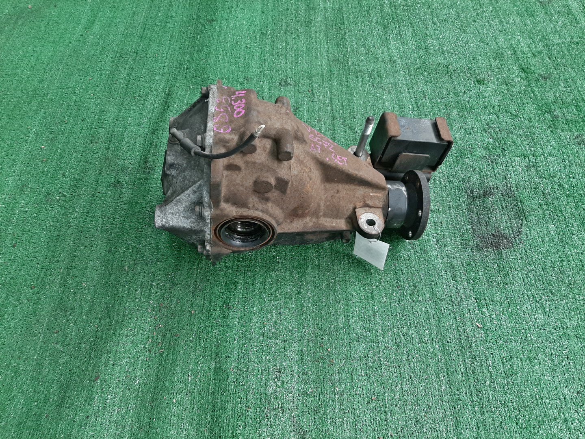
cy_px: 220
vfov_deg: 53.1
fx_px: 439
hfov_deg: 67.3
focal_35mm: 26
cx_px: 292
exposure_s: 1/50
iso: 85
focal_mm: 3.93
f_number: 1.7
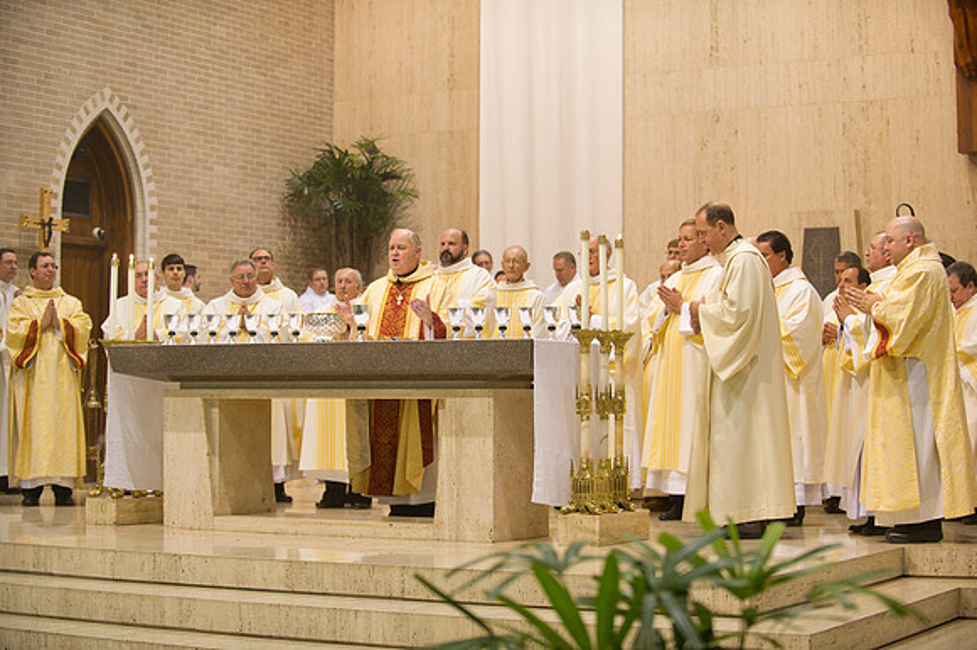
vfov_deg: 19.4
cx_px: 488
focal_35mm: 70
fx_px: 1899
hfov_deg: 28.9
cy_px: 325
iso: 2000
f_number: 2.8
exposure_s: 1/100
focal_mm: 70
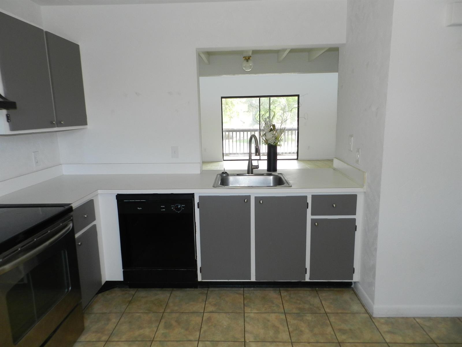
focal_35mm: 23
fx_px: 307
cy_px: 174
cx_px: 231
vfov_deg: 58.9
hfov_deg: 73.9
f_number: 3.4
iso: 200
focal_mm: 4
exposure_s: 1/30
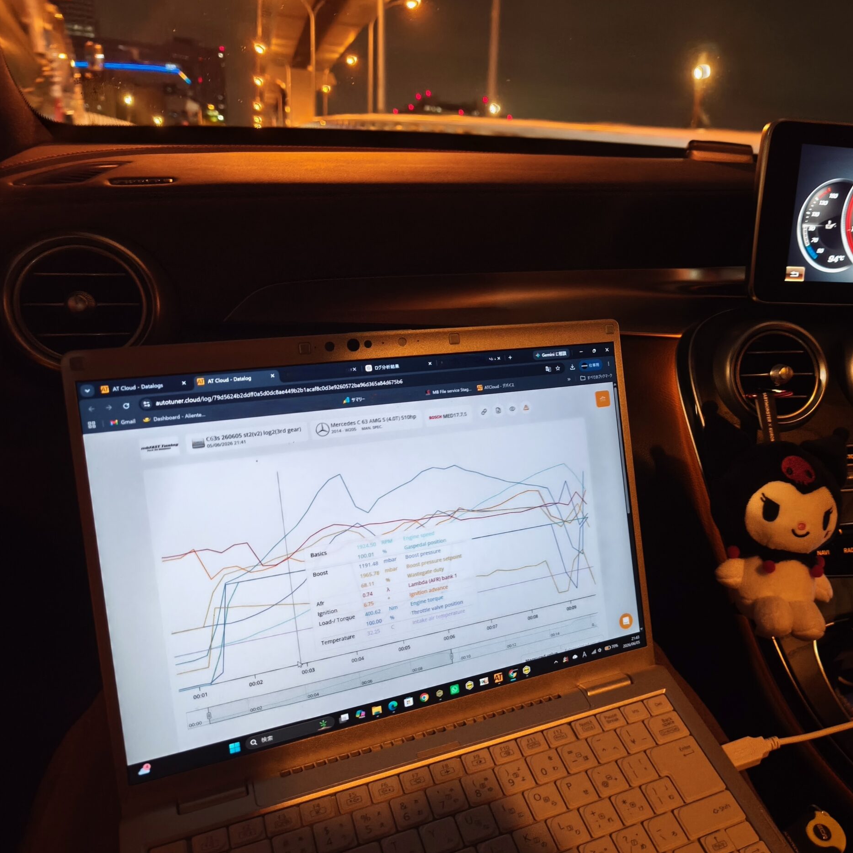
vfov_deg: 57.3
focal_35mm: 28
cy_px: 425
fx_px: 781
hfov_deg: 55.8
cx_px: 586
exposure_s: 1/25
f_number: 1.6
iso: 3200
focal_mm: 6.57
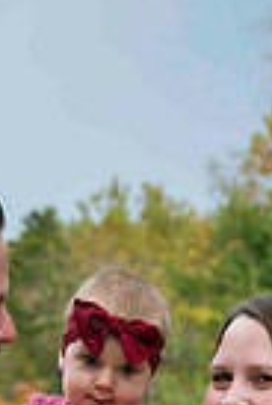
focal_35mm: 200
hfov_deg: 6.9
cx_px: 65
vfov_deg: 9.9
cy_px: 644
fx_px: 2255
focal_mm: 61
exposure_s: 1/500
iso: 400
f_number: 5.6
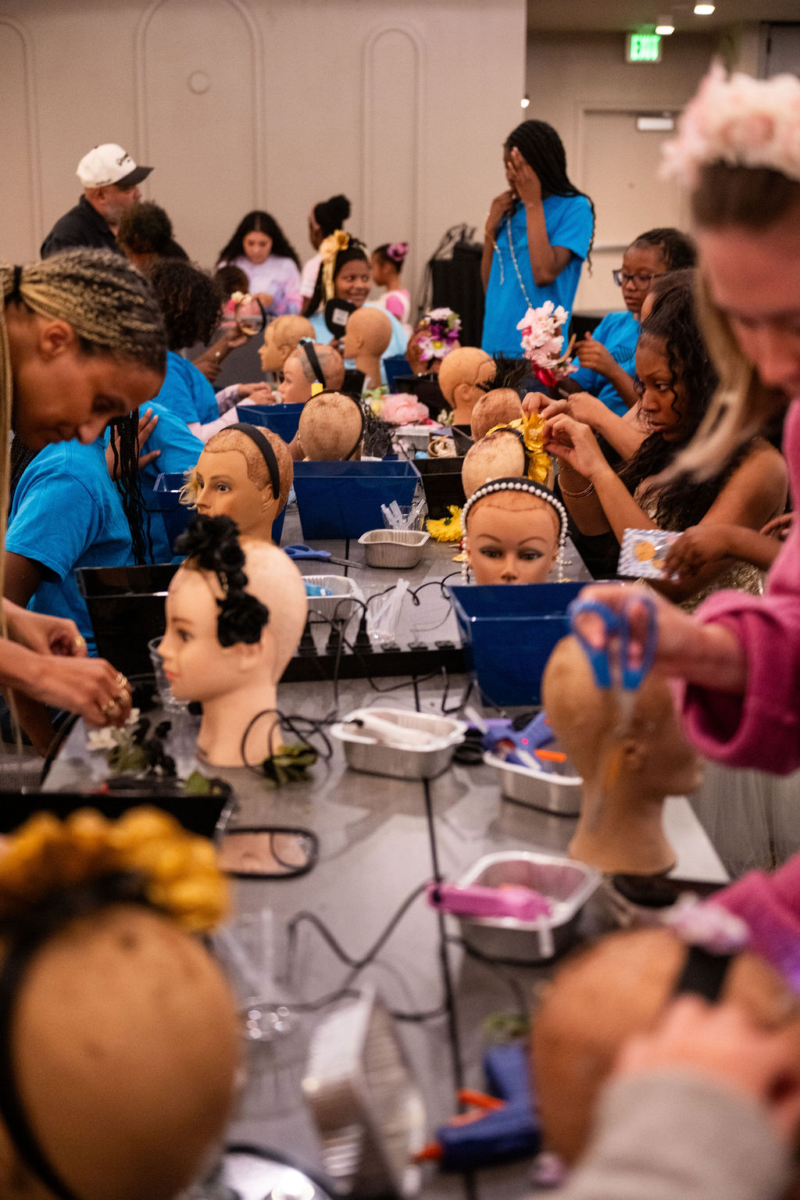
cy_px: 600
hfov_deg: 28.1
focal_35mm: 48
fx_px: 1600
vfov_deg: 41.1
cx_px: 400
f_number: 2.8
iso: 1600
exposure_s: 1/80
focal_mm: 48
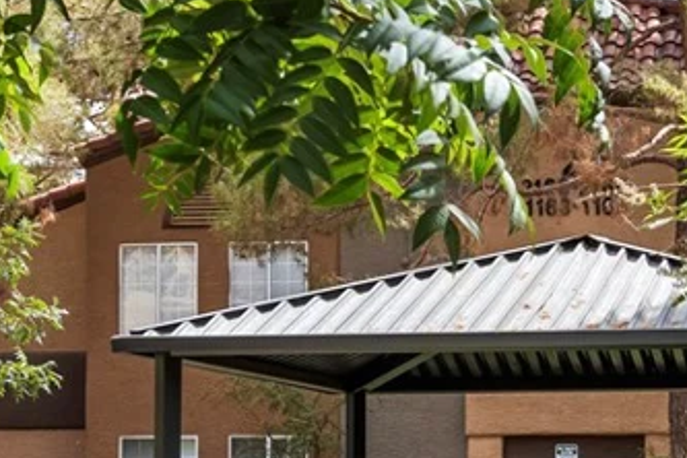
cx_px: 569
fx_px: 2290
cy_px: 472
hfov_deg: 16.9
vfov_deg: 11.3
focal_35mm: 120
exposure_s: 1/2500
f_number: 8
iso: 400
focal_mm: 26
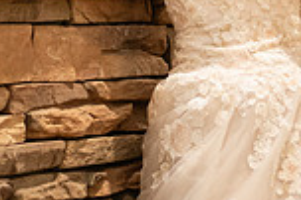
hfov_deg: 13.7
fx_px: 1228
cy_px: -114
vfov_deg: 9.0
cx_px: -25
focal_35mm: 147
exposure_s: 1/320
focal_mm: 35
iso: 800
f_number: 1.2
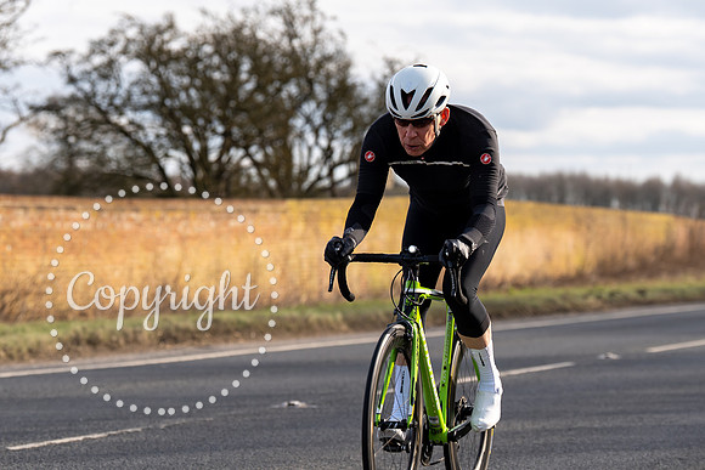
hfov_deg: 14.0
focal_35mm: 147
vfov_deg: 9.4
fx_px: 2871
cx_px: 379
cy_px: 160
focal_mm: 111
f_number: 4
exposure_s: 1/800
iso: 100
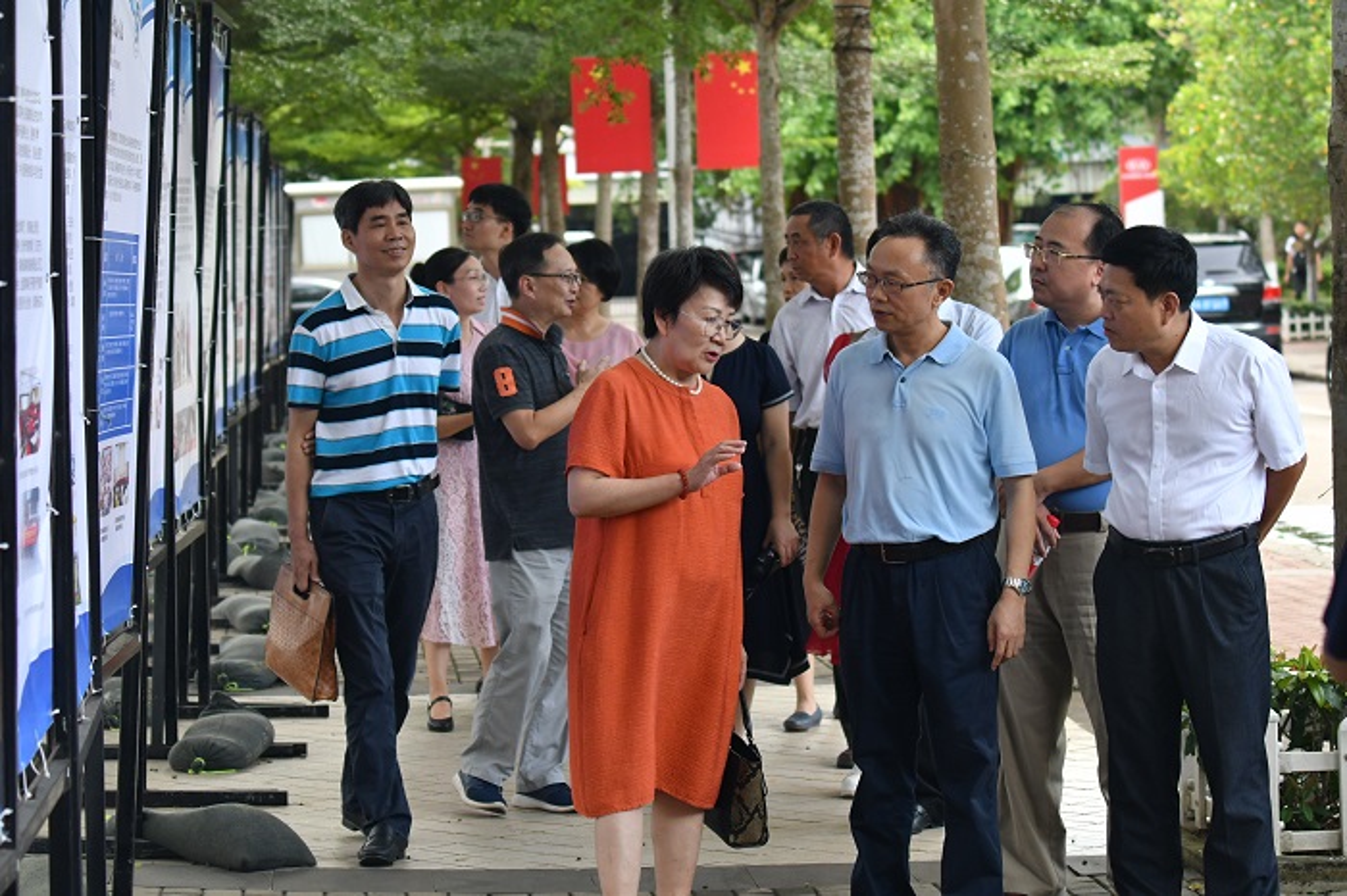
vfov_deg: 11.7
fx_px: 4375
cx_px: 674
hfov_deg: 17.5
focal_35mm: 117
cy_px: 448
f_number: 4.5
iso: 1250
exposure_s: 1/320
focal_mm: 78
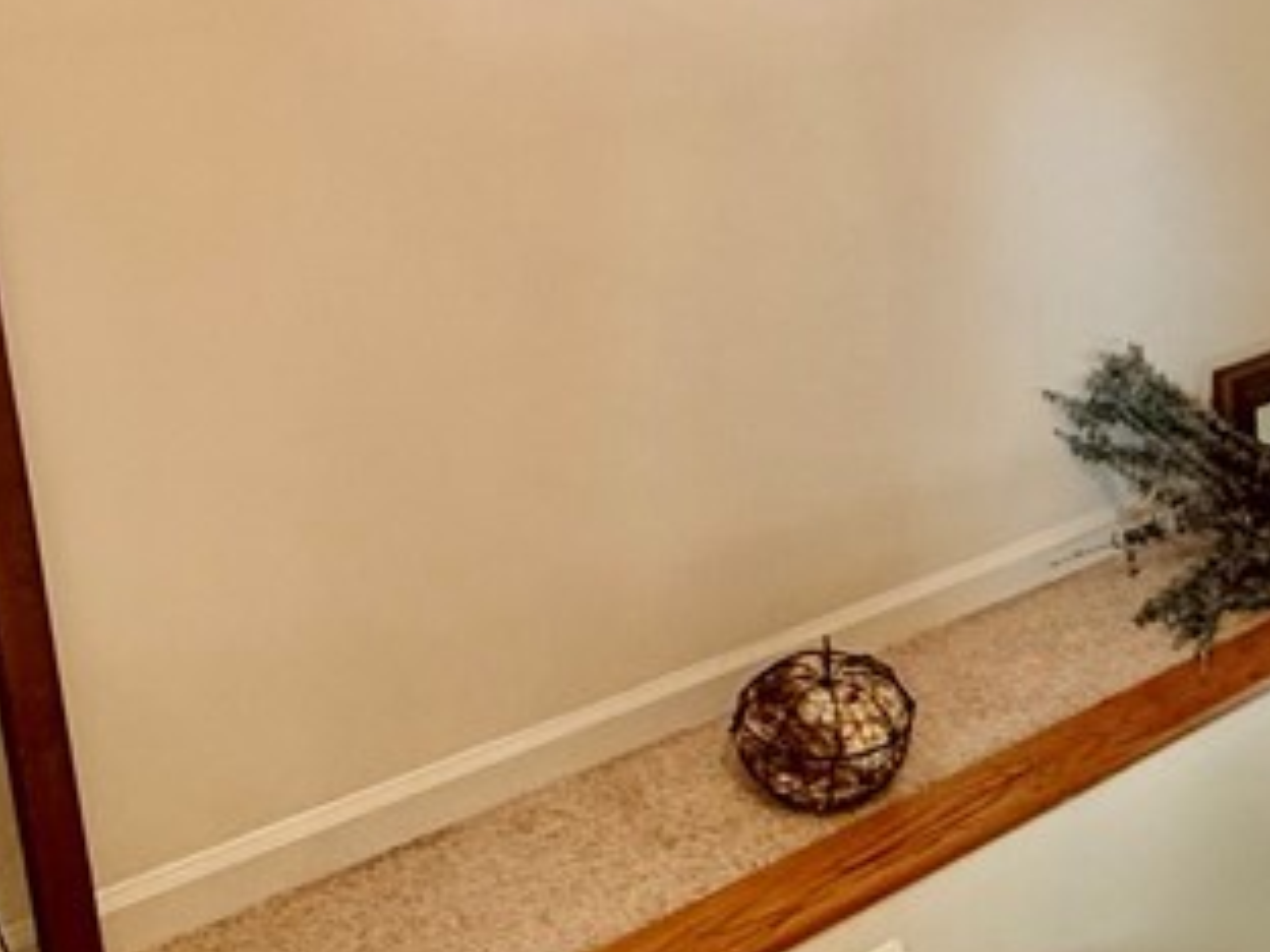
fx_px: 1688
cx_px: 952
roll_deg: -2.5
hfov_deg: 40.1
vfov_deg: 31.1
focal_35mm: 46
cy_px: 260
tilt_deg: -17.1
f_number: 2.2
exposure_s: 1/60
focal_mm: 2.22
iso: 400
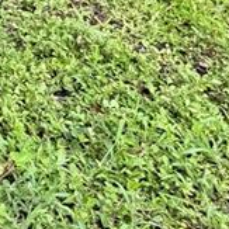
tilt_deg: -5.7
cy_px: -427
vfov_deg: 9.2
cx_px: -280
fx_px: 1168
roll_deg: +2.1
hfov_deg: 10.1
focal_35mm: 156
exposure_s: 1/637
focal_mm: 6.76
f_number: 1.78
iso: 80
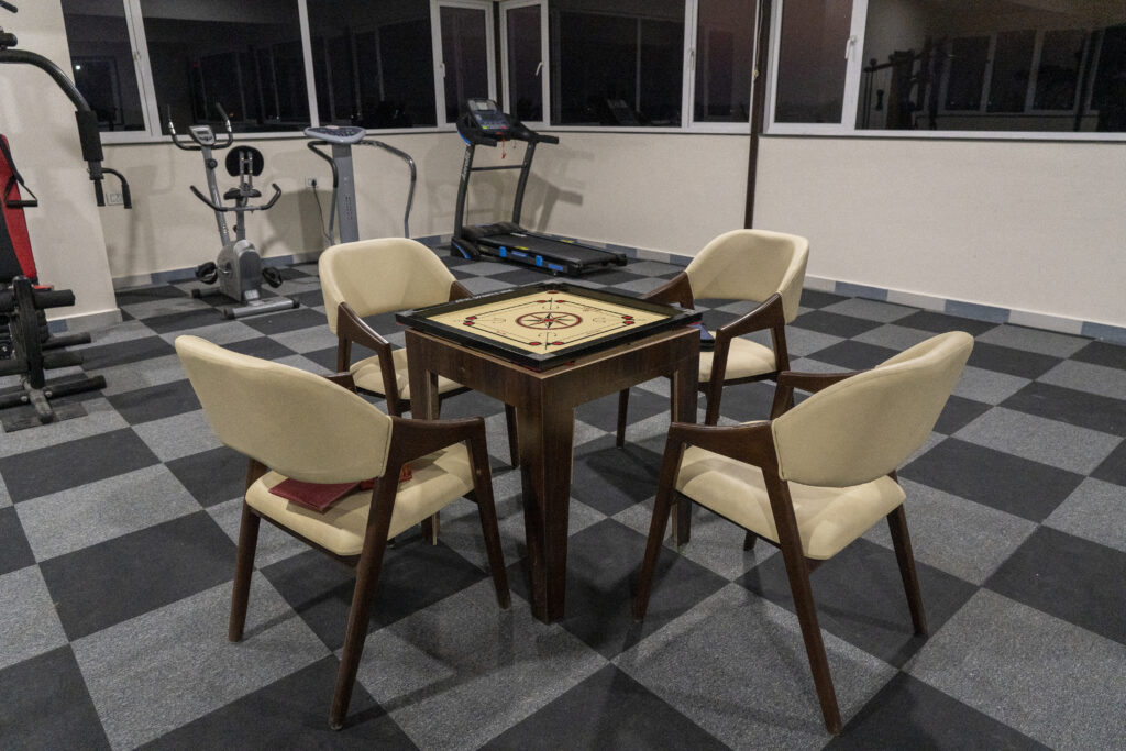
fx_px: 751
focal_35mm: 24
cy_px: 376
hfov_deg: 73.7
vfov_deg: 53.1
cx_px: 563
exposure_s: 1/160
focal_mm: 24
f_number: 5.6
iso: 5000
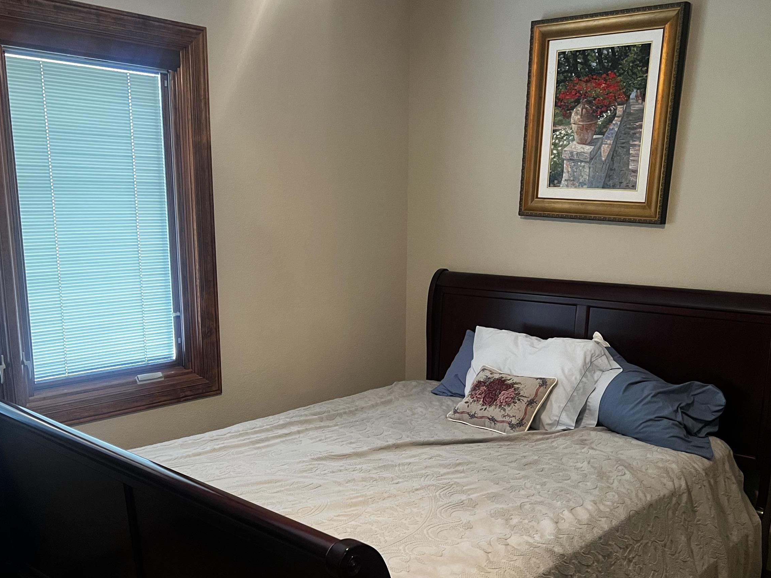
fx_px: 780
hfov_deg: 52.6
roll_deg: -0.7
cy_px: 367
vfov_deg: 40.4
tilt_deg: -13.8
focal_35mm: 35
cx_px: 375
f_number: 1.5
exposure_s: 1/60
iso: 500
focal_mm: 5.7
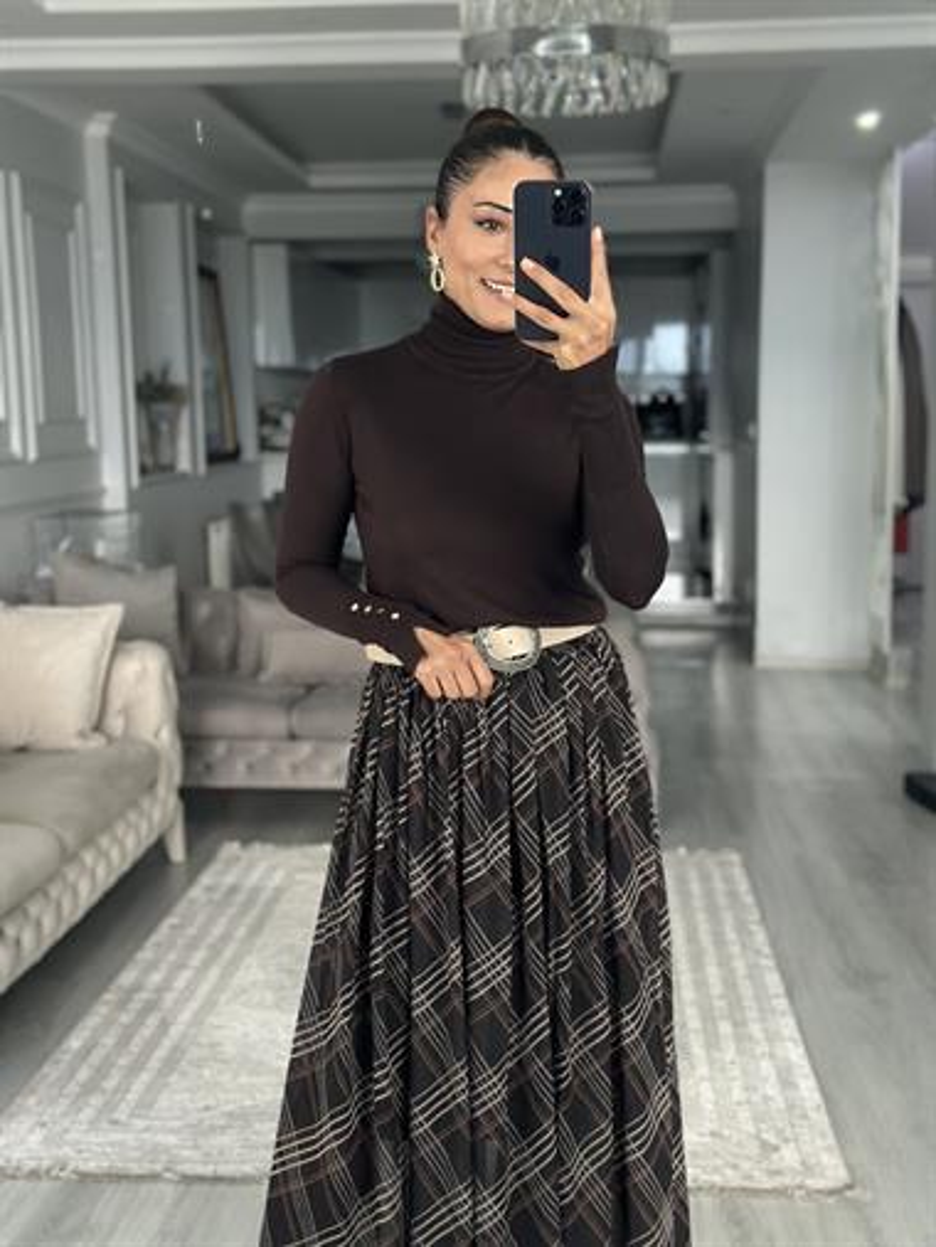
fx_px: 1729
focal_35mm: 48
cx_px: 468
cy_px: 624
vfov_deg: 39.6
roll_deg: +0.3
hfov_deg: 30.3
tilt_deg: -18.6
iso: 400
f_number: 1.78
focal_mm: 6.86
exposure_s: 1/40
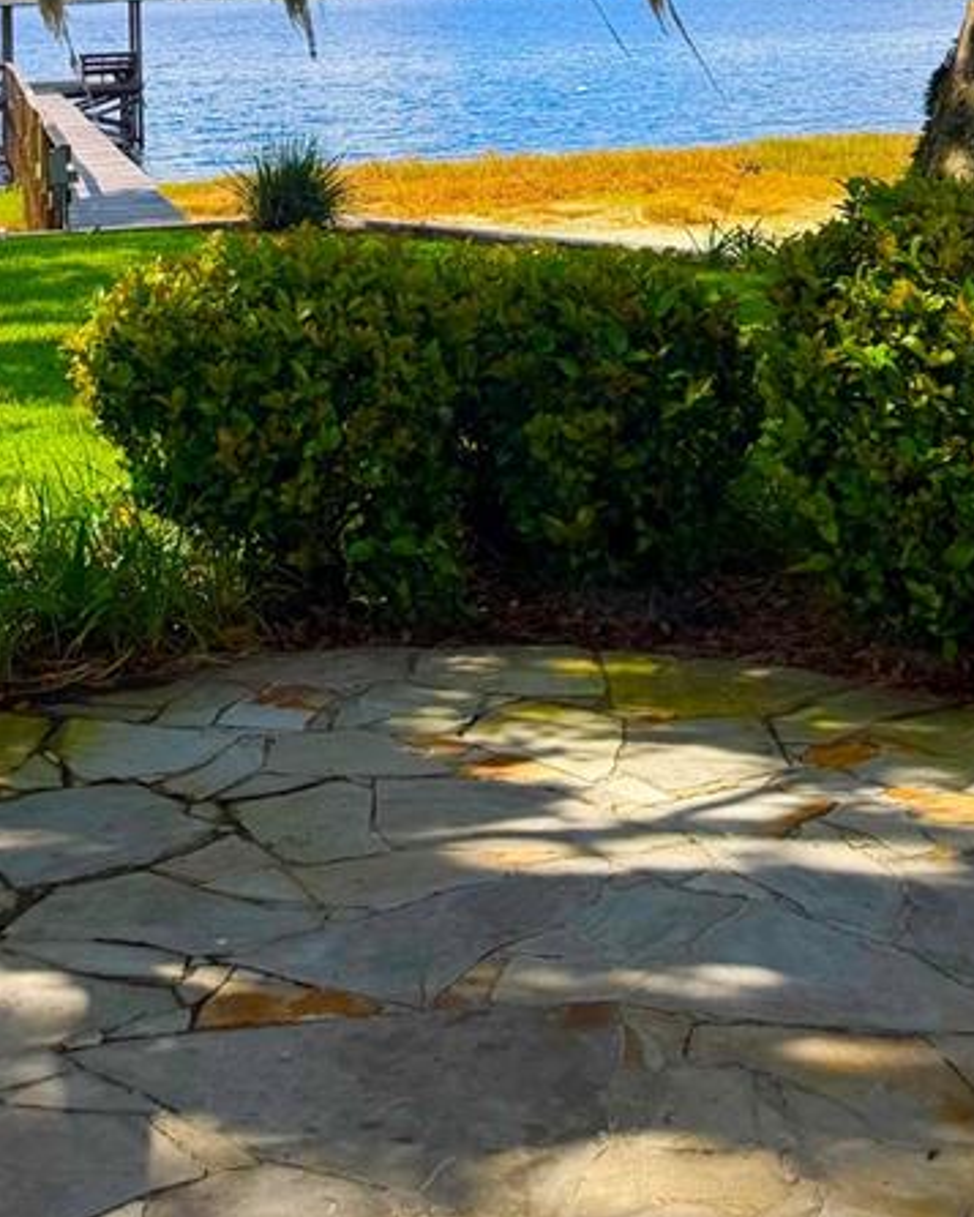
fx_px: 2269
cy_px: -412
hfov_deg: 23.8
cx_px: 177
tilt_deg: +9.2
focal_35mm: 63
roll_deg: +2.5
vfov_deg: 25.4
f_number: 1.78
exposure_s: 1/2053
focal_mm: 6.76
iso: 80
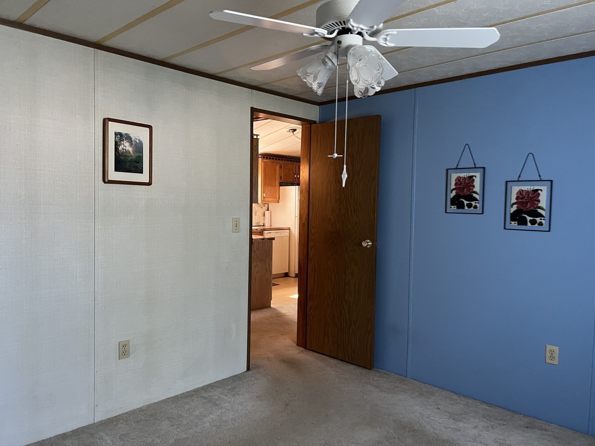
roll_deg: -1.2
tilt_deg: -3.5
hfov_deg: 67.3
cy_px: 223
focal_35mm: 26
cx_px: 298
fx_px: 447
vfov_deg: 53.1
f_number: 1.5
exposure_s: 1/60
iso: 500
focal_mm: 5.7
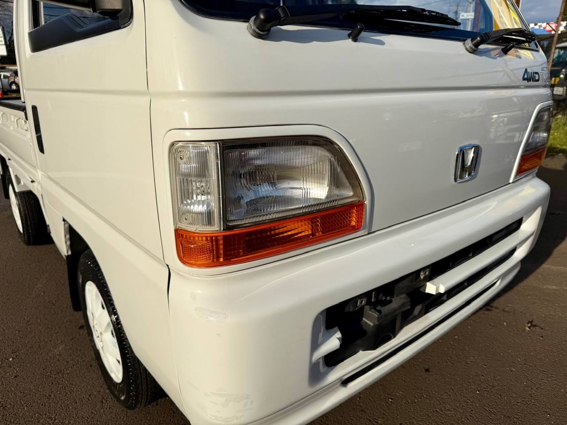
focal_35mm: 24
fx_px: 393
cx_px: 284
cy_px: 212
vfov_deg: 56.8
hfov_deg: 71.6
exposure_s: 1/10309
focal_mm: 6.76
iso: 80
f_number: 1.78
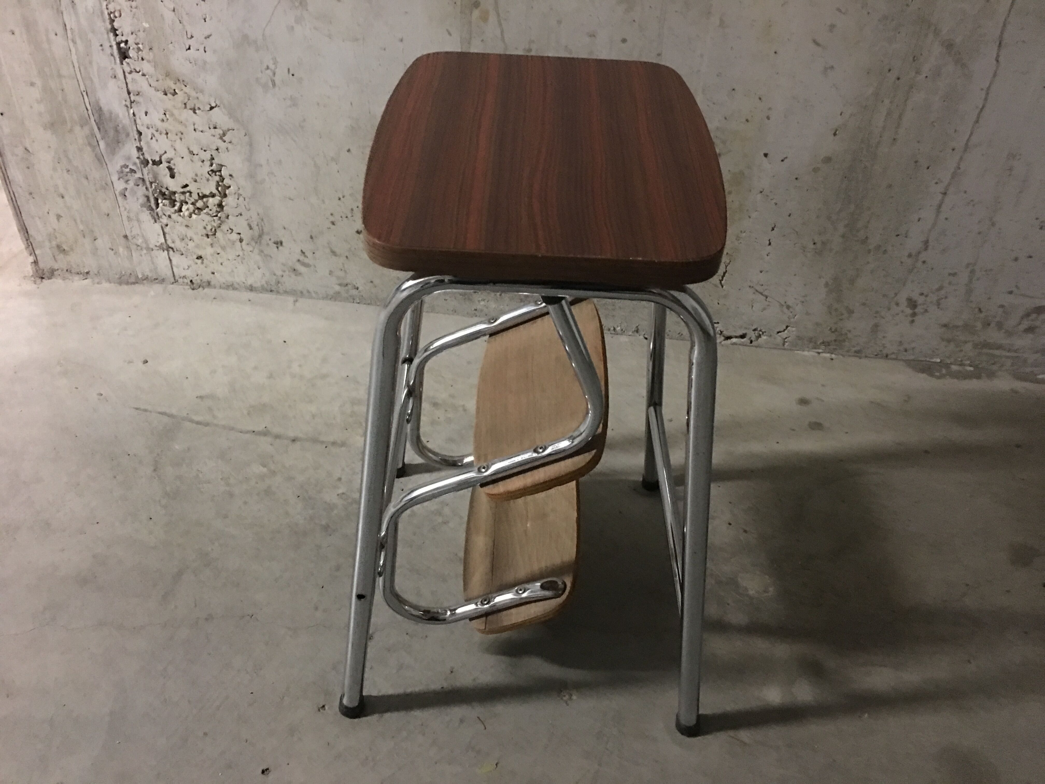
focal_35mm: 29
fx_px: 875
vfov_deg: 48.2
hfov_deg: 61.7
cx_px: 522
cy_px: 392
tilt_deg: -38.7
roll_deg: -2.7
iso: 160
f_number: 2.2
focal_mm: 4.15
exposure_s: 1/4
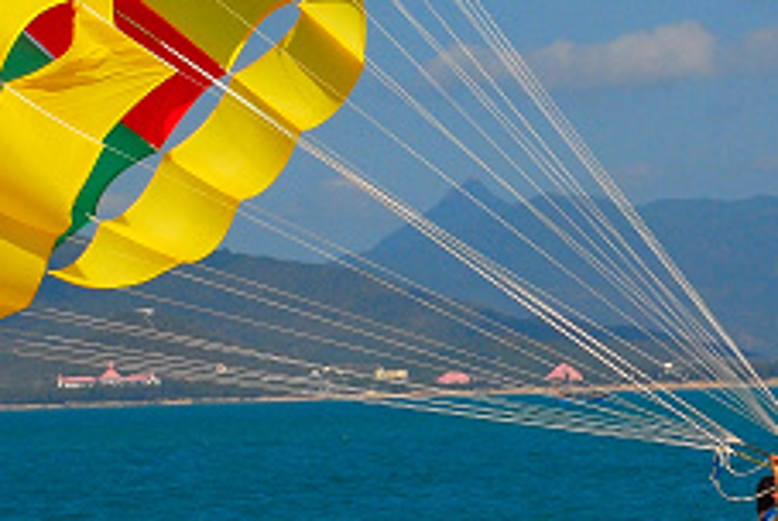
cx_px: 781
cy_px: 266
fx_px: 4674
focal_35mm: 216
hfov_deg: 9.4
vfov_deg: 6.4
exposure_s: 1/500
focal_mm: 48
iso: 320
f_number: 13
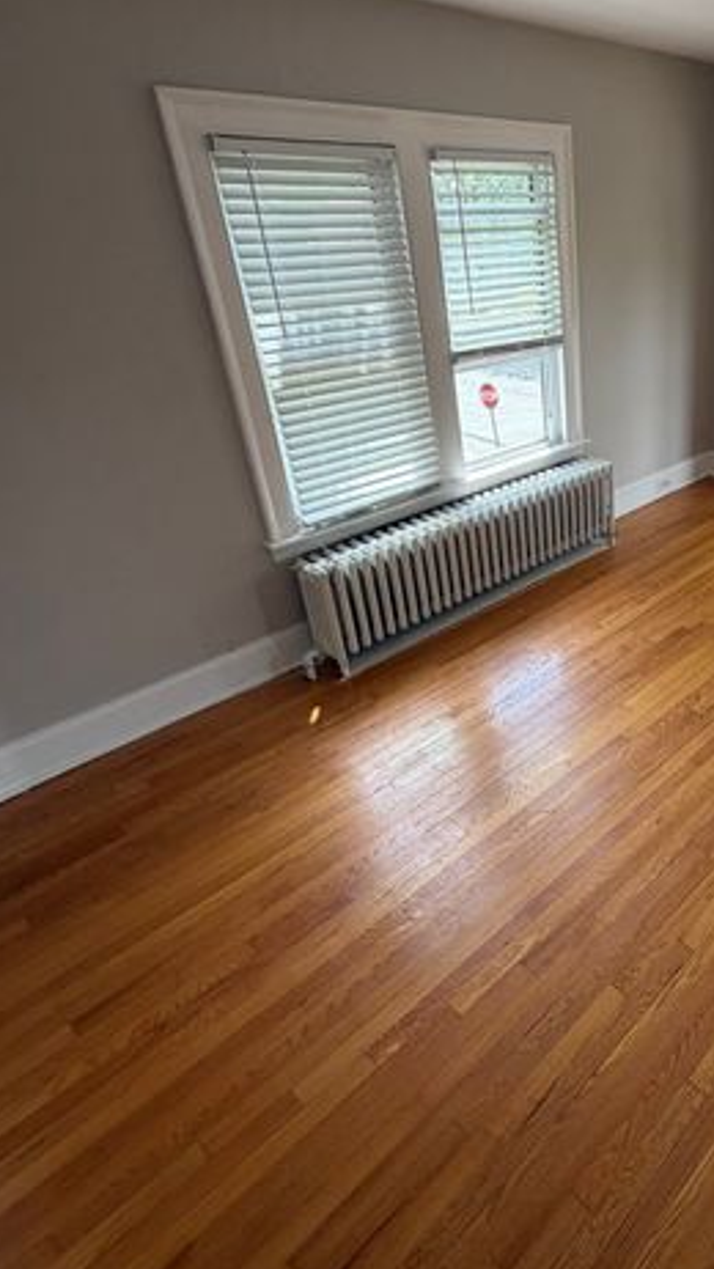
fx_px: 740
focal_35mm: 22
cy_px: 586
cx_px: 621
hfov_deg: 47.2
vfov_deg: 81.1
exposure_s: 1/121
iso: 125
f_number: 2.2
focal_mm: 2.22
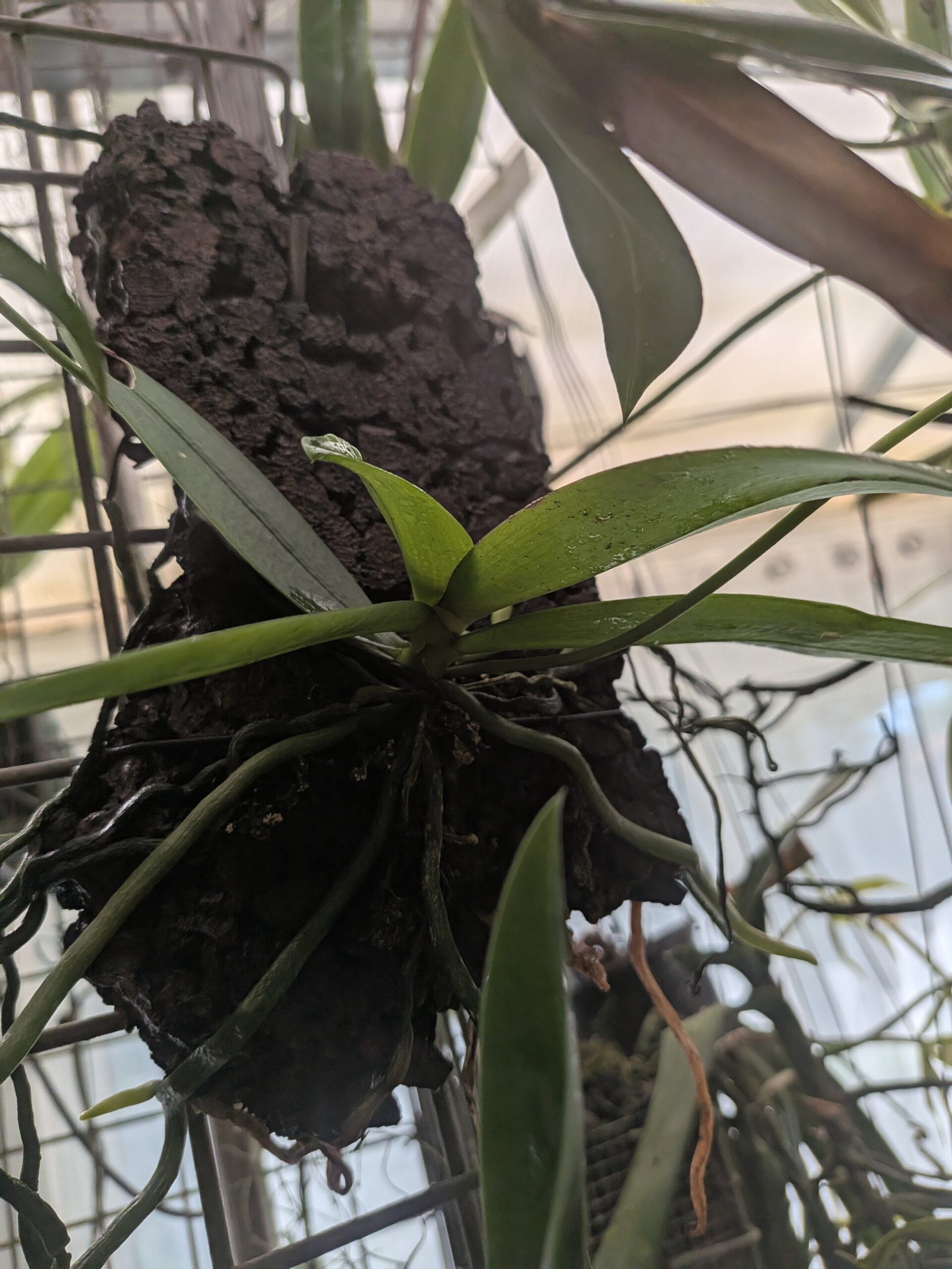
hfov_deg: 56.8
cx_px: 476
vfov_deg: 71.6
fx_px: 880
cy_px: 634
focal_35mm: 24
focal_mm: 4.53
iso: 28
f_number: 1.7
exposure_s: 1/635
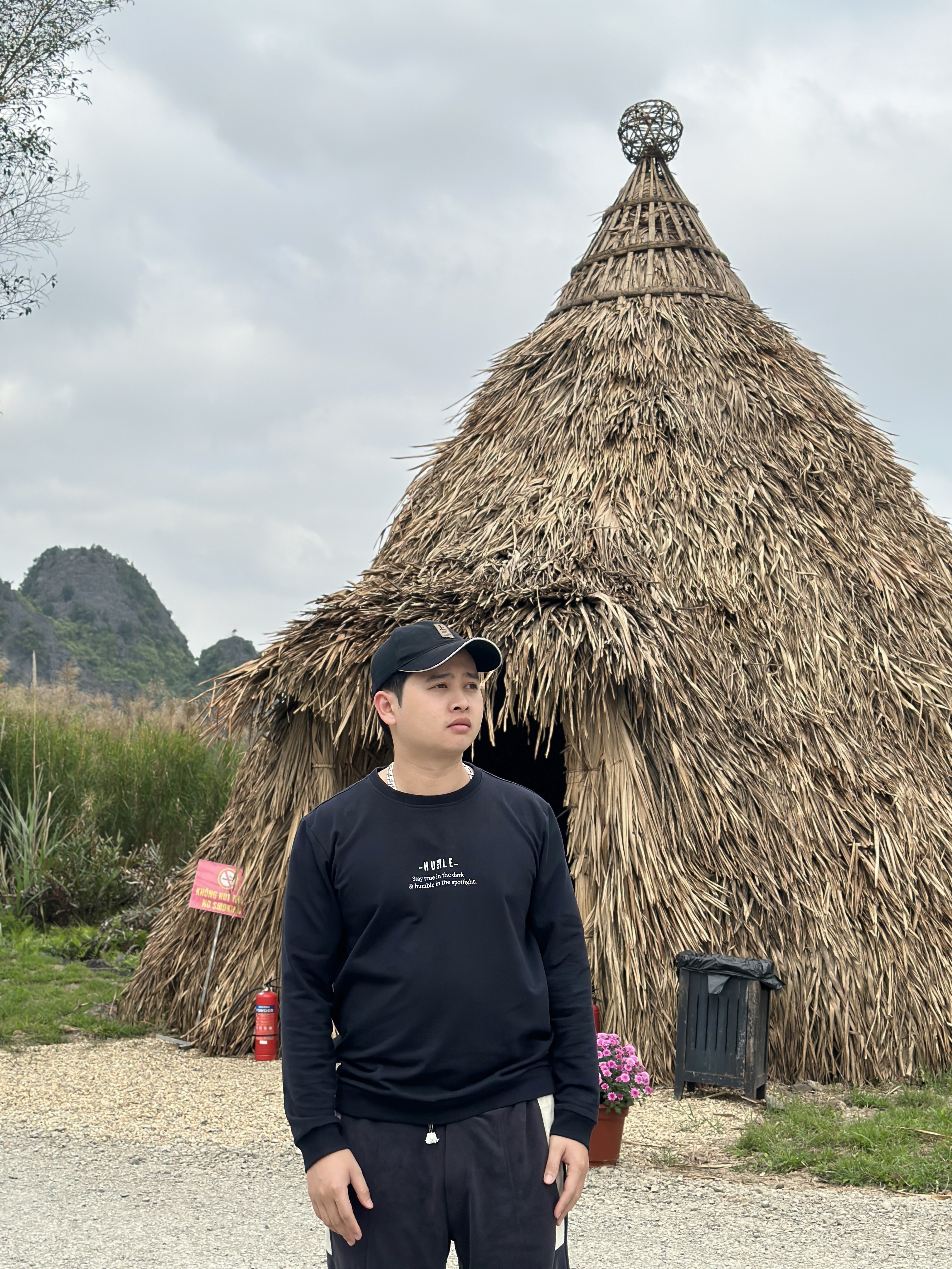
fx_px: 1760
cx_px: 476
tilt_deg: +4.8
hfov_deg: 30.3
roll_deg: +0.6
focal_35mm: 48
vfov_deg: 39.7
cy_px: 634
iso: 100
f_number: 1.78
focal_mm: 6.86
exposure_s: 1/2597
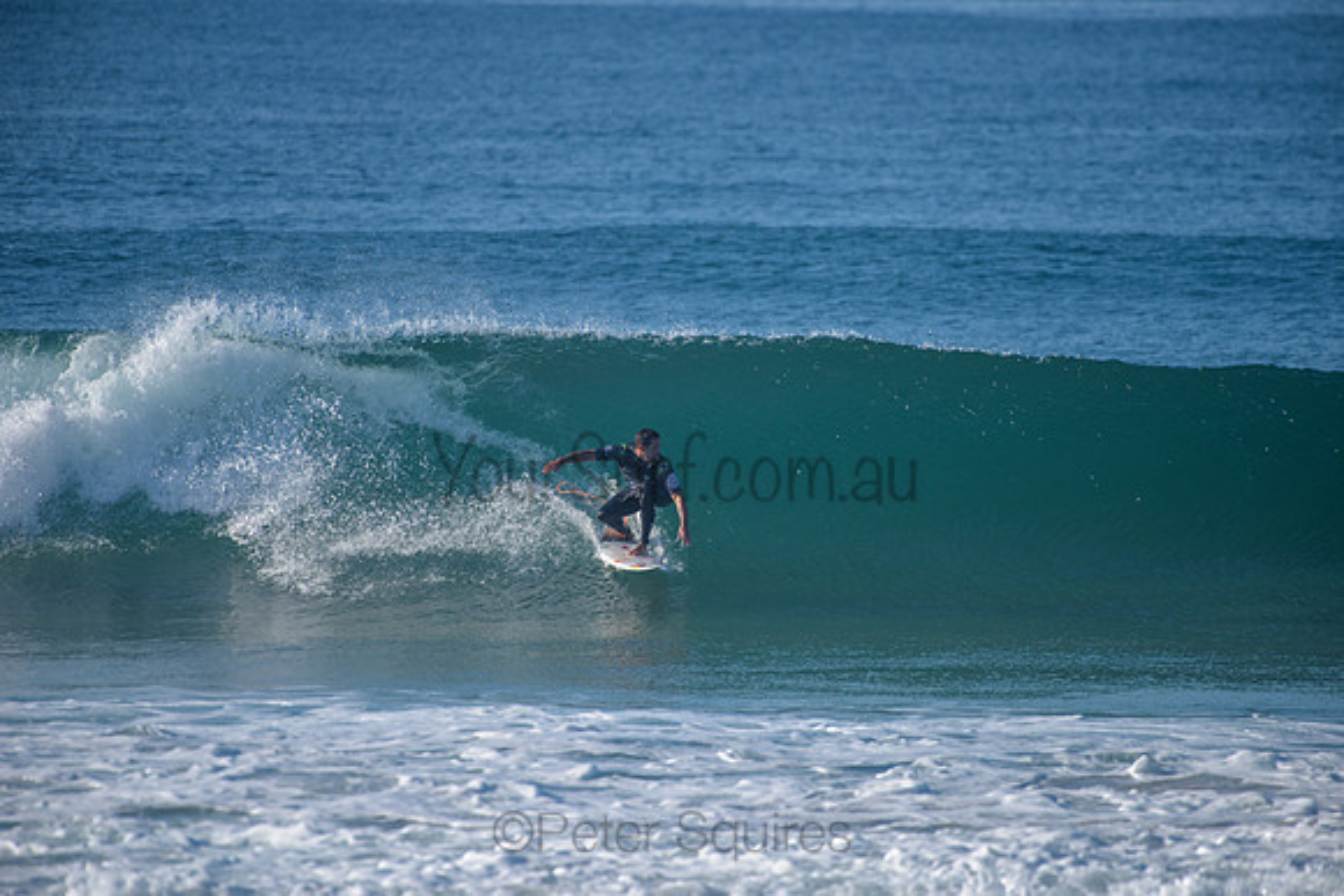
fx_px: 18670
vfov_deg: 2.8
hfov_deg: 4.1
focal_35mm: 500
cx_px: 672
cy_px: 448
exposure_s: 1/2000
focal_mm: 500
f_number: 5.6
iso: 220
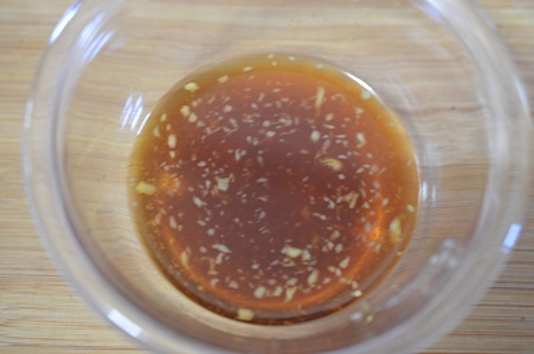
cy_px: 177
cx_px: 267
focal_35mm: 60
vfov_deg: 22.5
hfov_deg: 33.5
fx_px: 888
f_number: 3
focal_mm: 40
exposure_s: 1/1.3
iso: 100
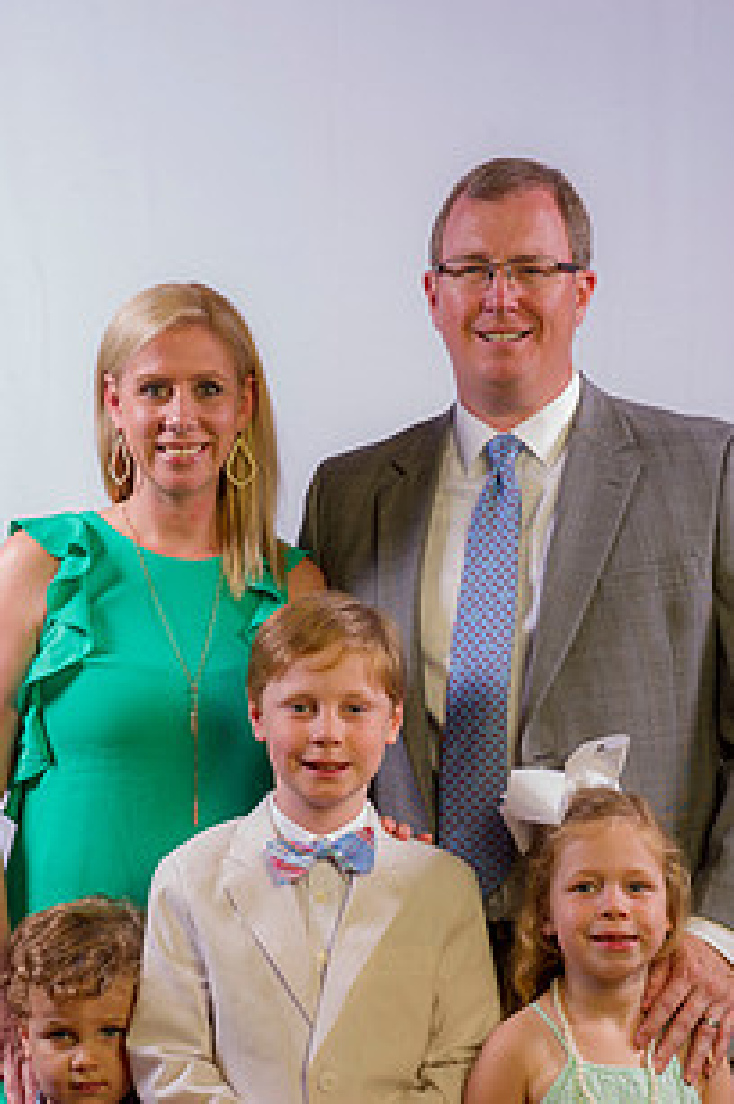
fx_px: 2789
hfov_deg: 15.0
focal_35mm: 91
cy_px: 806
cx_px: 416
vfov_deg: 22.2
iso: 100
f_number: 8
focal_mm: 62
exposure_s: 1/200
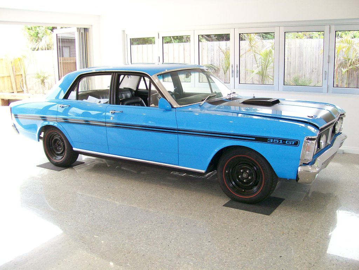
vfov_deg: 39.7
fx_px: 373
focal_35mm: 36
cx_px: 180
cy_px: 135
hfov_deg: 51.4
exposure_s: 1/77.4
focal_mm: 6
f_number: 2.7
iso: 140
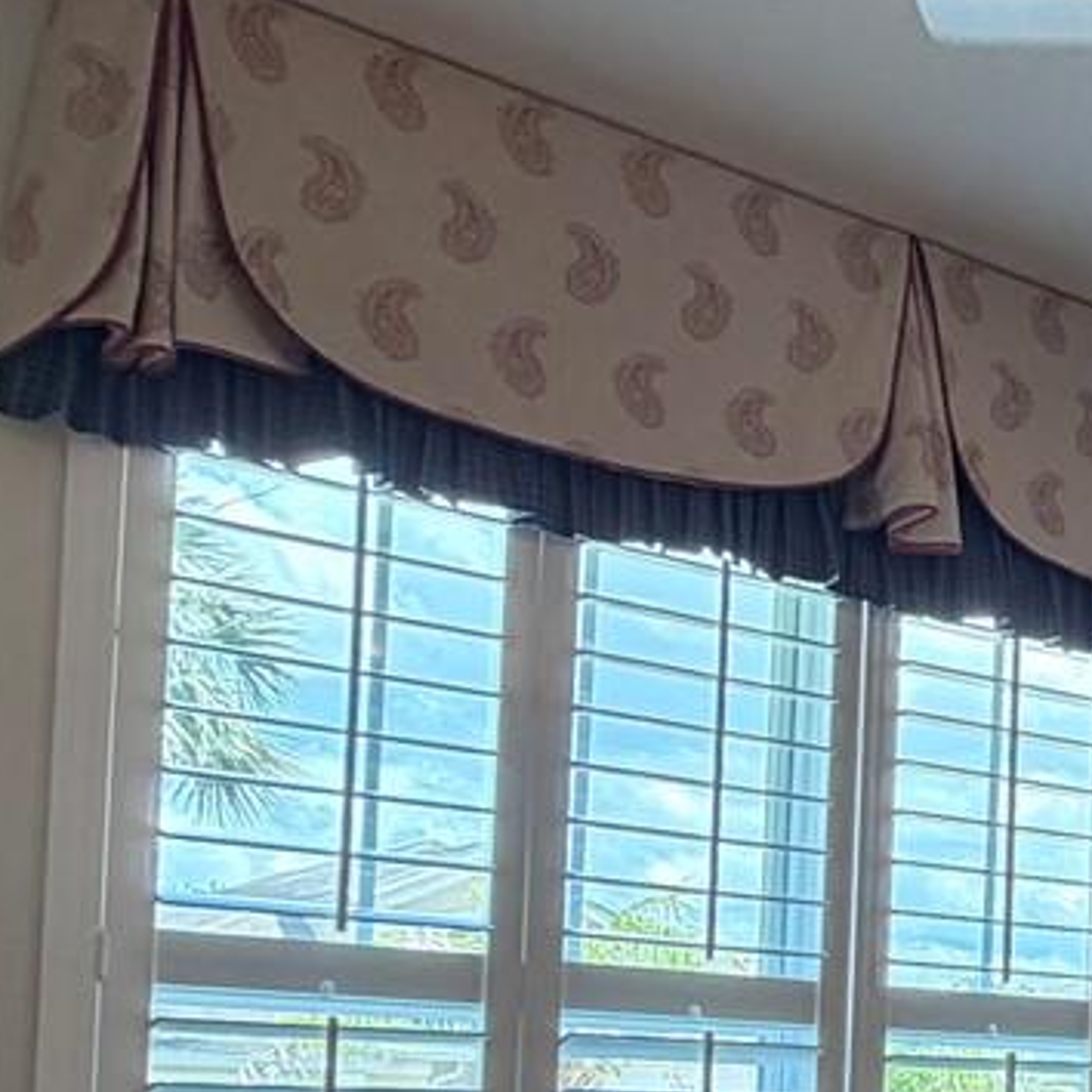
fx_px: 1999
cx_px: 1558
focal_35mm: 56
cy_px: 1073
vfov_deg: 28.8
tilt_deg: +1.5
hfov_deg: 24.8
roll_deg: -1.4
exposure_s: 1/120
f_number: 2.2
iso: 200
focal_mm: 2.22
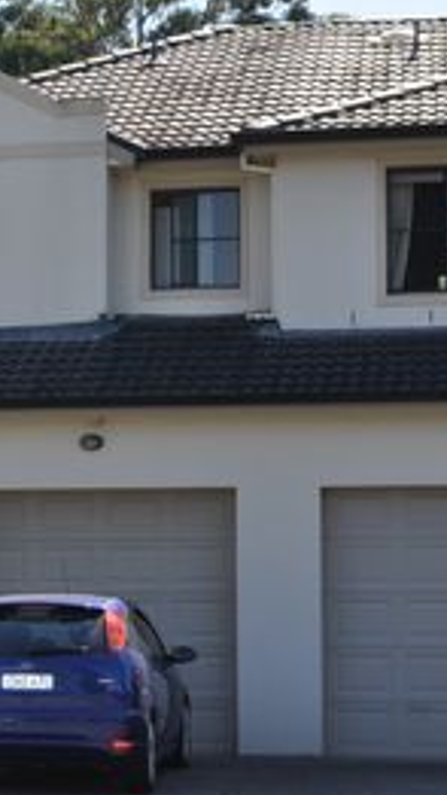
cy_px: 440
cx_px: -116
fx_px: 2379
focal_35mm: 113
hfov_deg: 10.5
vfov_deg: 18.9
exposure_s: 1/200
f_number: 11
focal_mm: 40
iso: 200
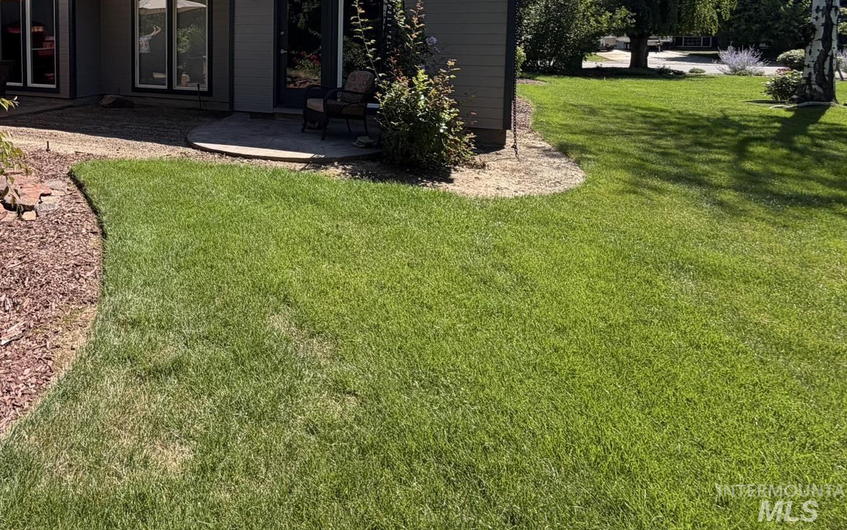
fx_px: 531
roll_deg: +0.3
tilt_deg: -2.5
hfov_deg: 71.7
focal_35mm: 23
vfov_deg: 48.2
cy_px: 65
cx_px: 210
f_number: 2.2
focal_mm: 2.22
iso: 40
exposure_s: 1/770
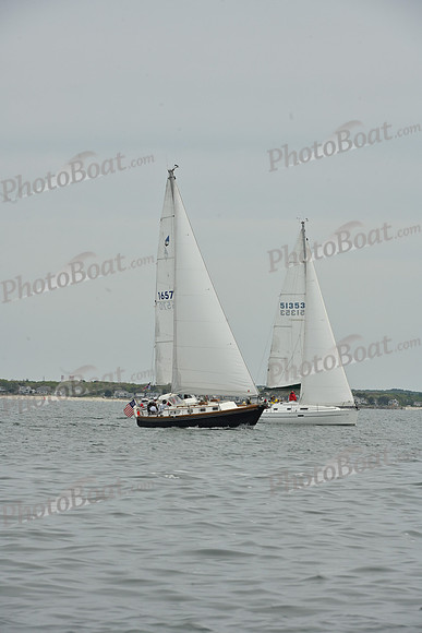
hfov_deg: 6.9
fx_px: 3514
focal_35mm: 200
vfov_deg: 10.3
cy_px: 316
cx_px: 211
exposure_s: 1/800
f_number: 13
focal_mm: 200
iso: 320
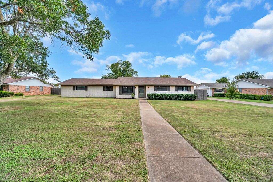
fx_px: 106
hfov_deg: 104.3
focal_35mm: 14
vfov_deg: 81.1
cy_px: 91
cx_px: 136
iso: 100
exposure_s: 1/200
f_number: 8
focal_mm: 14
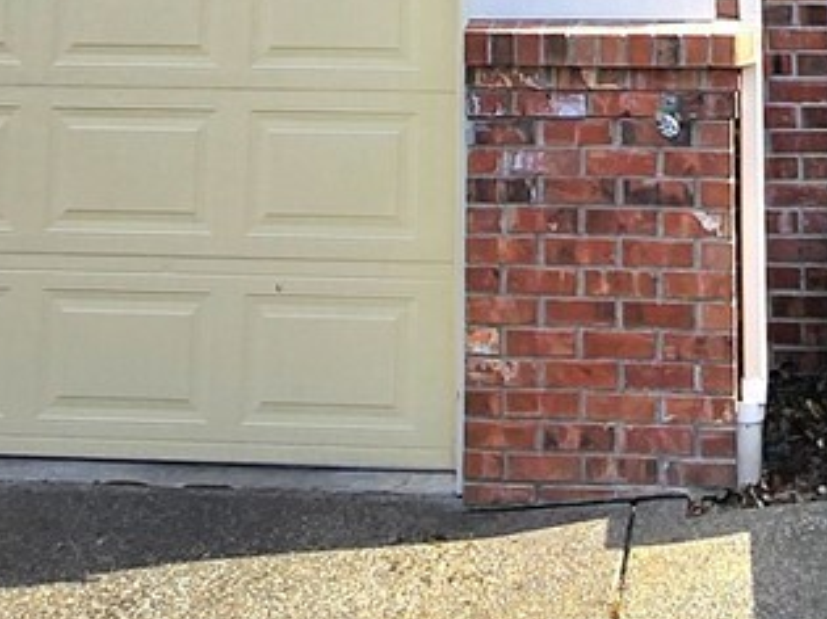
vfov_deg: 17.4
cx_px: 588
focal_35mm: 66
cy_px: -543
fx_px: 1576
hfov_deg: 29.1
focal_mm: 2.2
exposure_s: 1/1667
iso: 50
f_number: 2.2
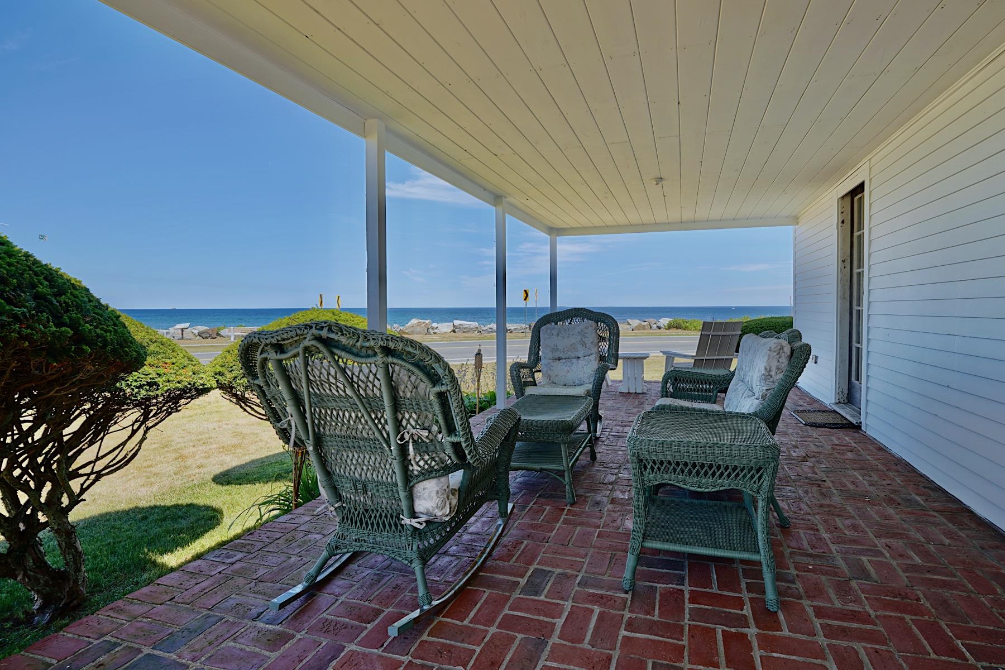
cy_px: 335
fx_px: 391
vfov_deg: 81.2
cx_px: 502
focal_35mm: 14
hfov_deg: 104.3
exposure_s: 1/160
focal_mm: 14
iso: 100
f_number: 6.3
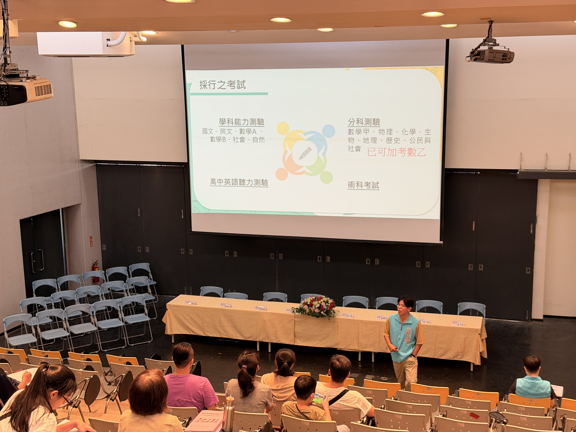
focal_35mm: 48
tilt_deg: -12.4
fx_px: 799
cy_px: 216
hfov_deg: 39.7
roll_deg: +0.5
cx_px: 288
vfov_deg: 30.3
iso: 125
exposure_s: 1/60
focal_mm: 6.76
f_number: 1.78
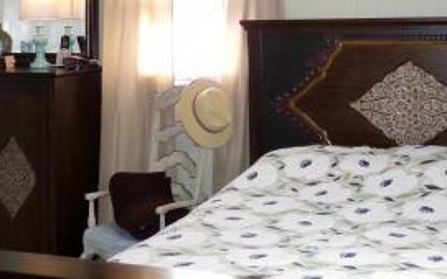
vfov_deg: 21.2
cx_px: 269
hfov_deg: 34.4
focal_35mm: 59
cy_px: 3
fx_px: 718
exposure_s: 1/80
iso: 200
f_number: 3.2
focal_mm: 4.7
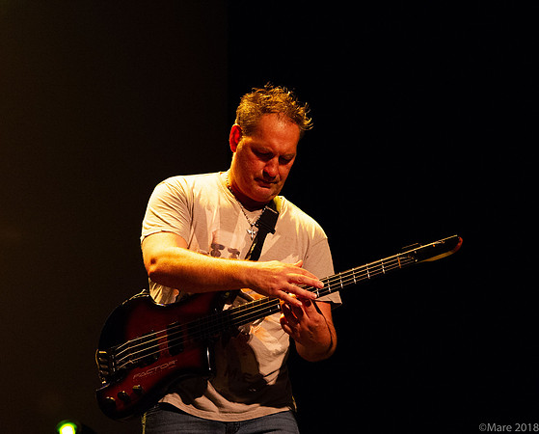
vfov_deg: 10.5
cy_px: 217
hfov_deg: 13.1
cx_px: 213
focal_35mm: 147
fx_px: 2352
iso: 8000
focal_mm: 130
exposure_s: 1/125
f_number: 7.1
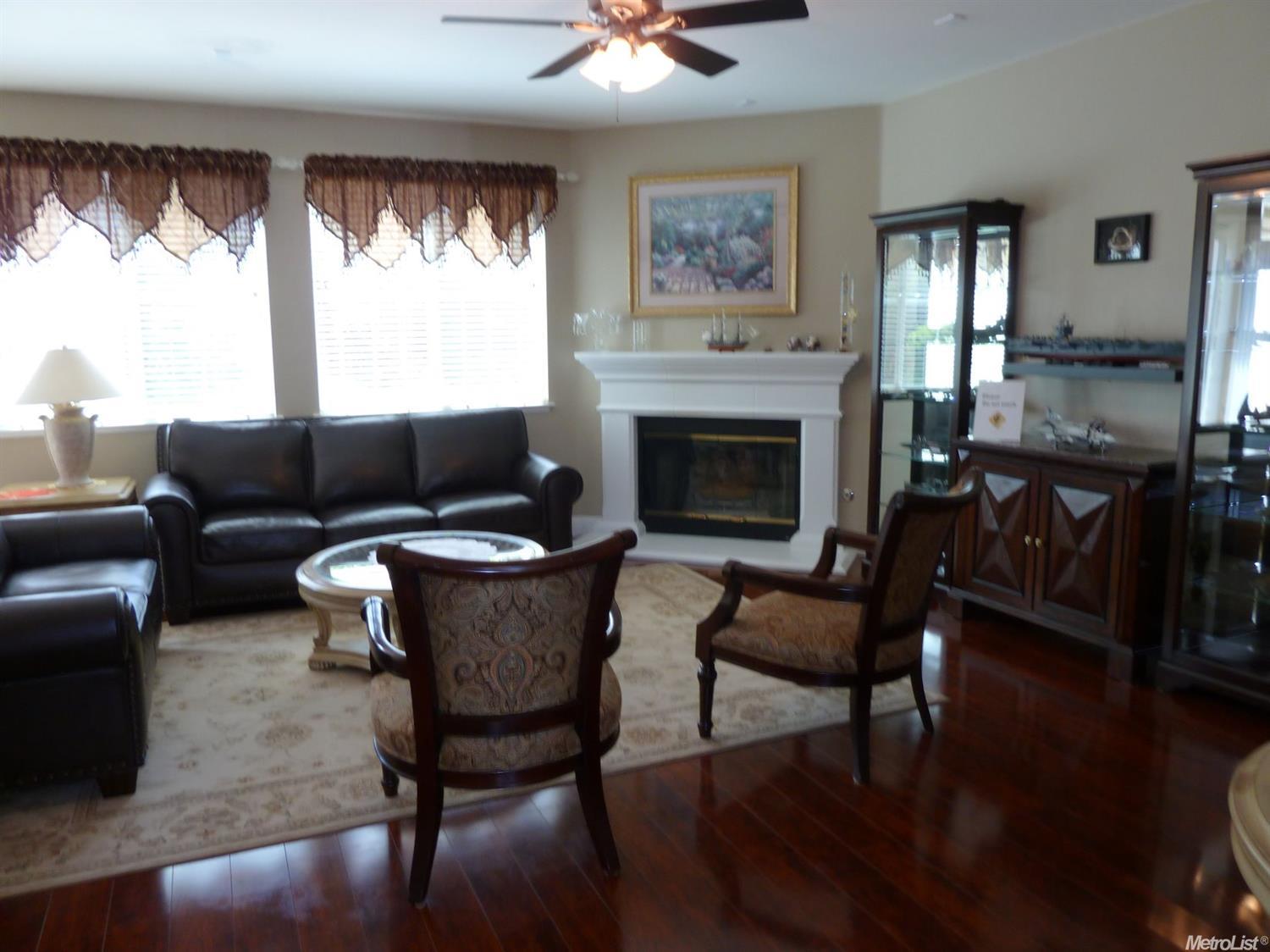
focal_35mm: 25
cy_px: 476
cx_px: 635
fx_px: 917
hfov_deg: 69.4
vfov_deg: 54.9
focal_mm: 4.1
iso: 100
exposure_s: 1/20
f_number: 3.3
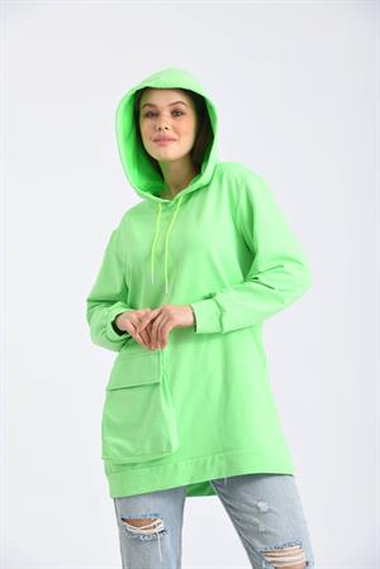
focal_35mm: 150
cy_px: 284
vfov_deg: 13.7
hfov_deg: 9.1
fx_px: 2375
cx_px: 190
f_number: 9
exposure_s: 1/160
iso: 100
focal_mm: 150
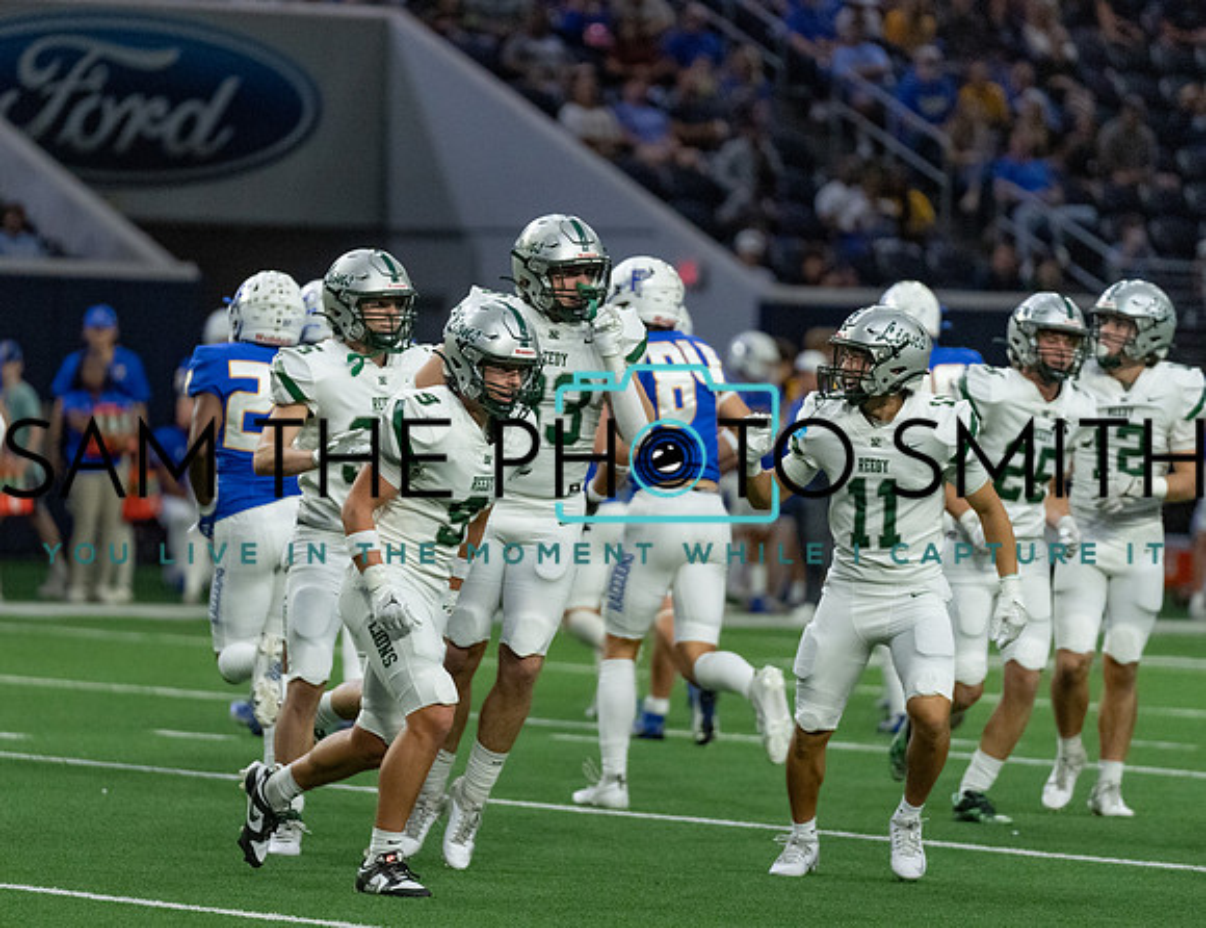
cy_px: 432
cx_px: 430
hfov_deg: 6.9
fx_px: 10008
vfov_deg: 5.3
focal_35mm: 285
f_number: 2.8
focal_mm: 200
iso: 5000
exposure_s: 1/1250
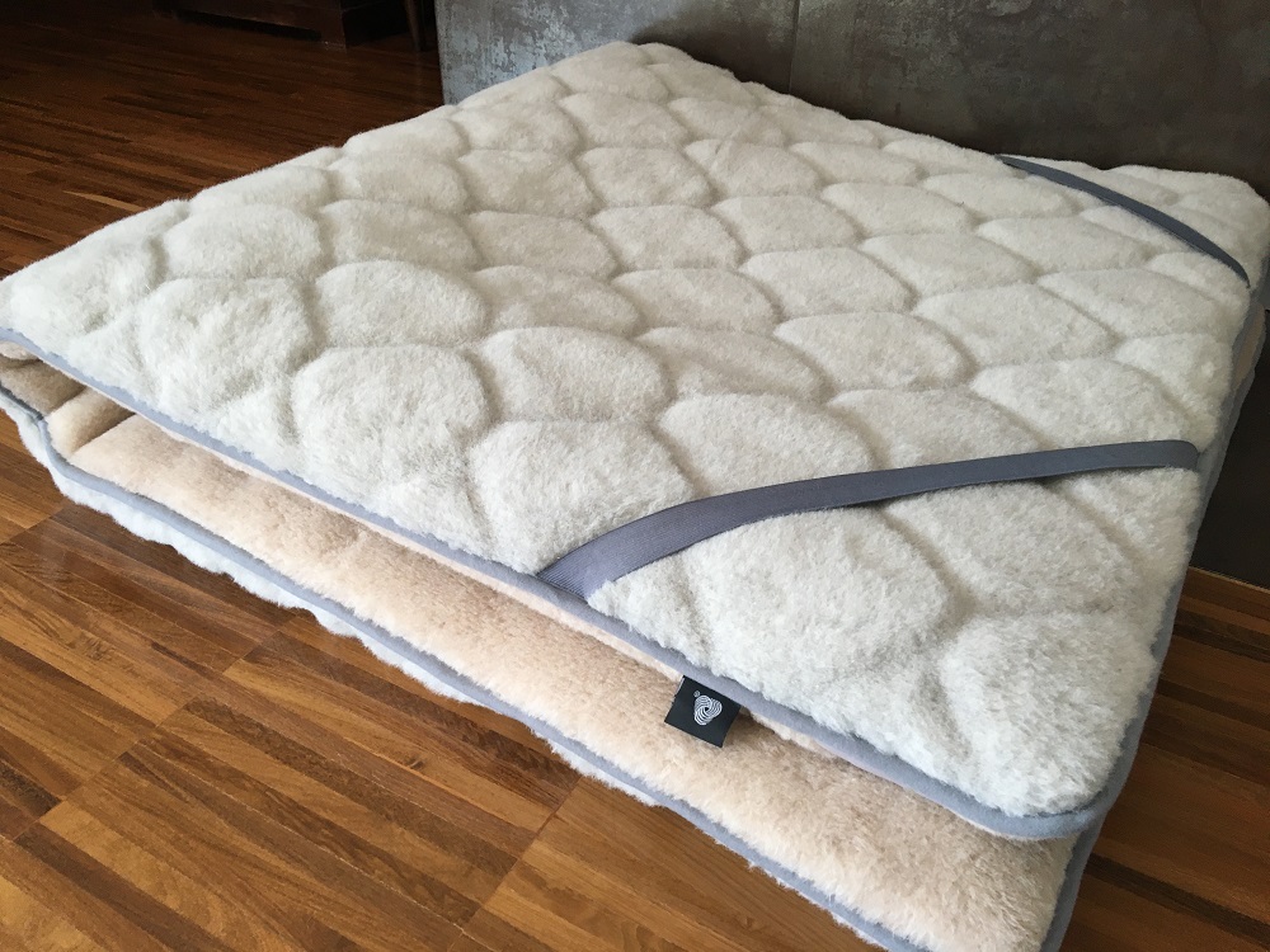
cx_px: 635
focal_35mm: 29
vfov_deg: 48.2
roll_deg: +0.6
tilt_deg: -34.5
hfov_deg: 61.7
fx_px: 1064
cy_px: 476
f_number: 2.2
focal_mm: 4.15
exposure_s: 1/33
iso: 50
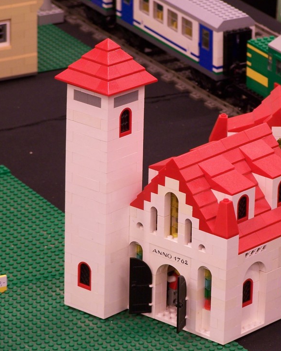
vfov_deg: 7.5
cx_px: 191
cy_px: 179
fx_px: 2693
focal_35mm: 259
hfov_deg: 6.0
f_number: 3.2
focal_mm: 31.3
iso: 80
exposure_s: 1/3
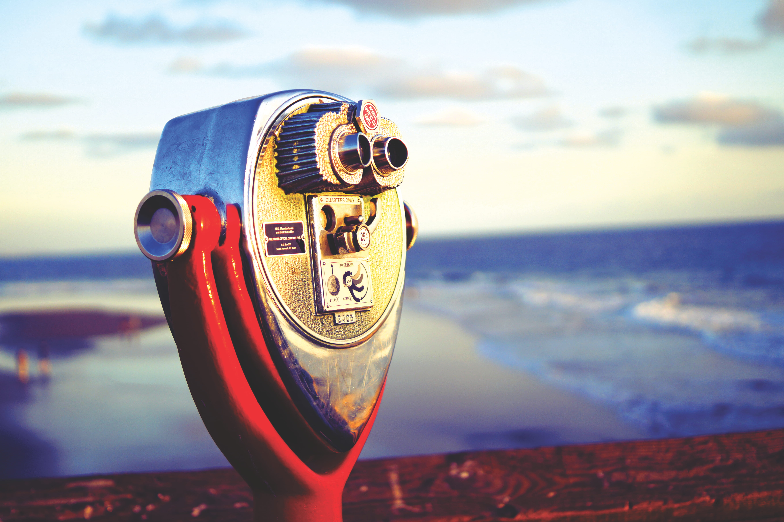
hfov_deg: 37.9
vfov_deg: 25.7
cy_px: 261
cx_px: 392
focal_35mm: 52
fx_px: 1143
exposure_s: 1/1250
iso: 100
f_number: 1.8
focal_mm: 35
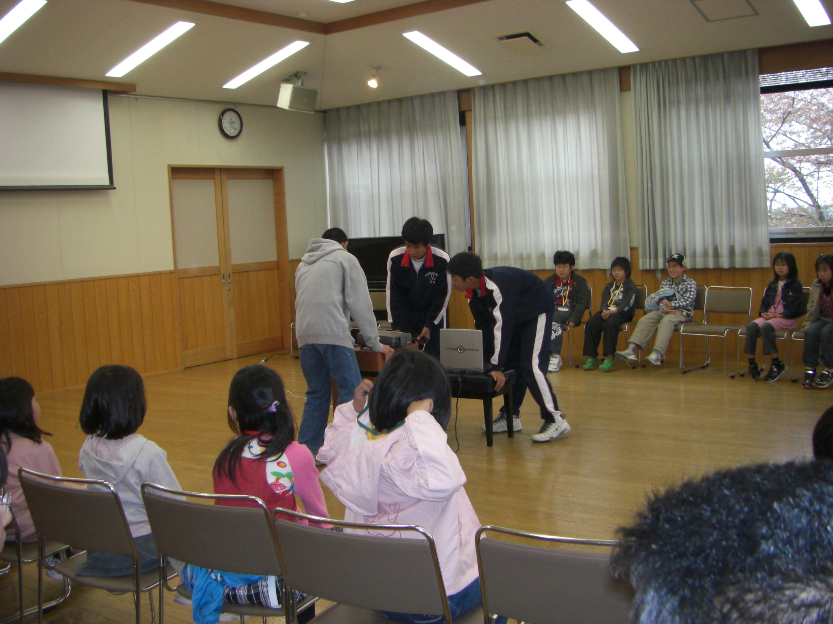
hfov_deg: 49.0
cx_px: 416
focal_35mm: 38
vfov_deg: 37.7
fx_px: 914
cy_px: 312
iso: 200
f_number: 3.4
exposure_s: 1/60
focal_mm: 6.3
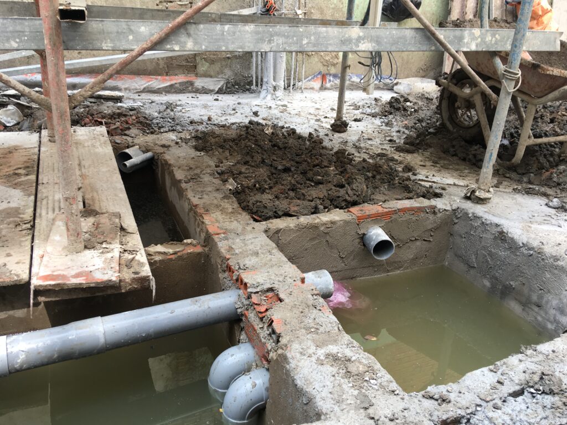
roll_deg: -3.7
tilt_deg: -21.6
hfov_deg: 61.7
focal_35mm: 29
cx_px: 284
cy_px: 212
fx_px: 475
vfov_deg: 48.2
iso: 25
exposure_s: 1/129
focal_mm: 4.15
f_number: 2.2
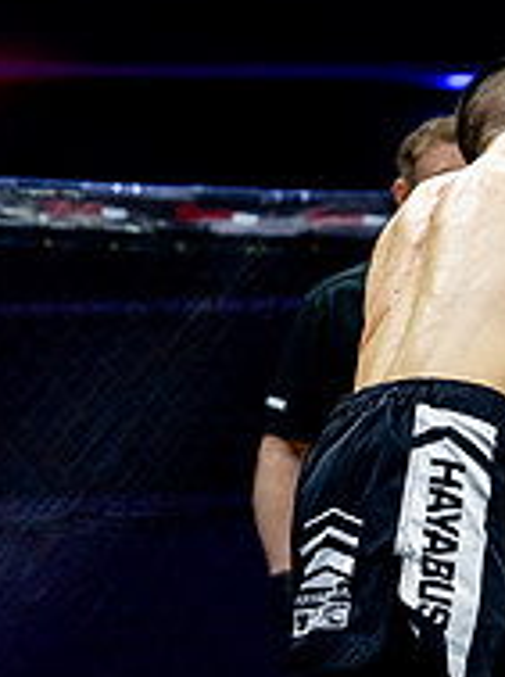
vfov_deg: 9.6
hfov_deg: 7.0
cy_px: 267
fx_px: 4040
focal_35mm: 207
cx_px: 788
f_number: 2.8
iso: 3200
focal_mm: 70
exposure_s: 1/1250
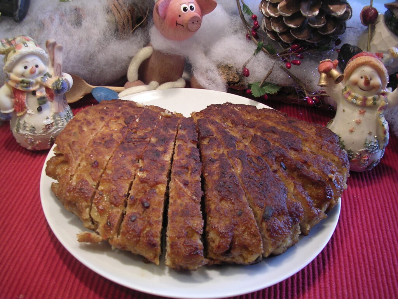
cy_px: 150
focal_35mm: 38
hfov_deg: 49.0
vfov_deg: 37.7
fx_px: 437
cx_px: 199
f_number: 2.8
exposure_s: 1/33.7
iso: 100
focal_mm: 5.8
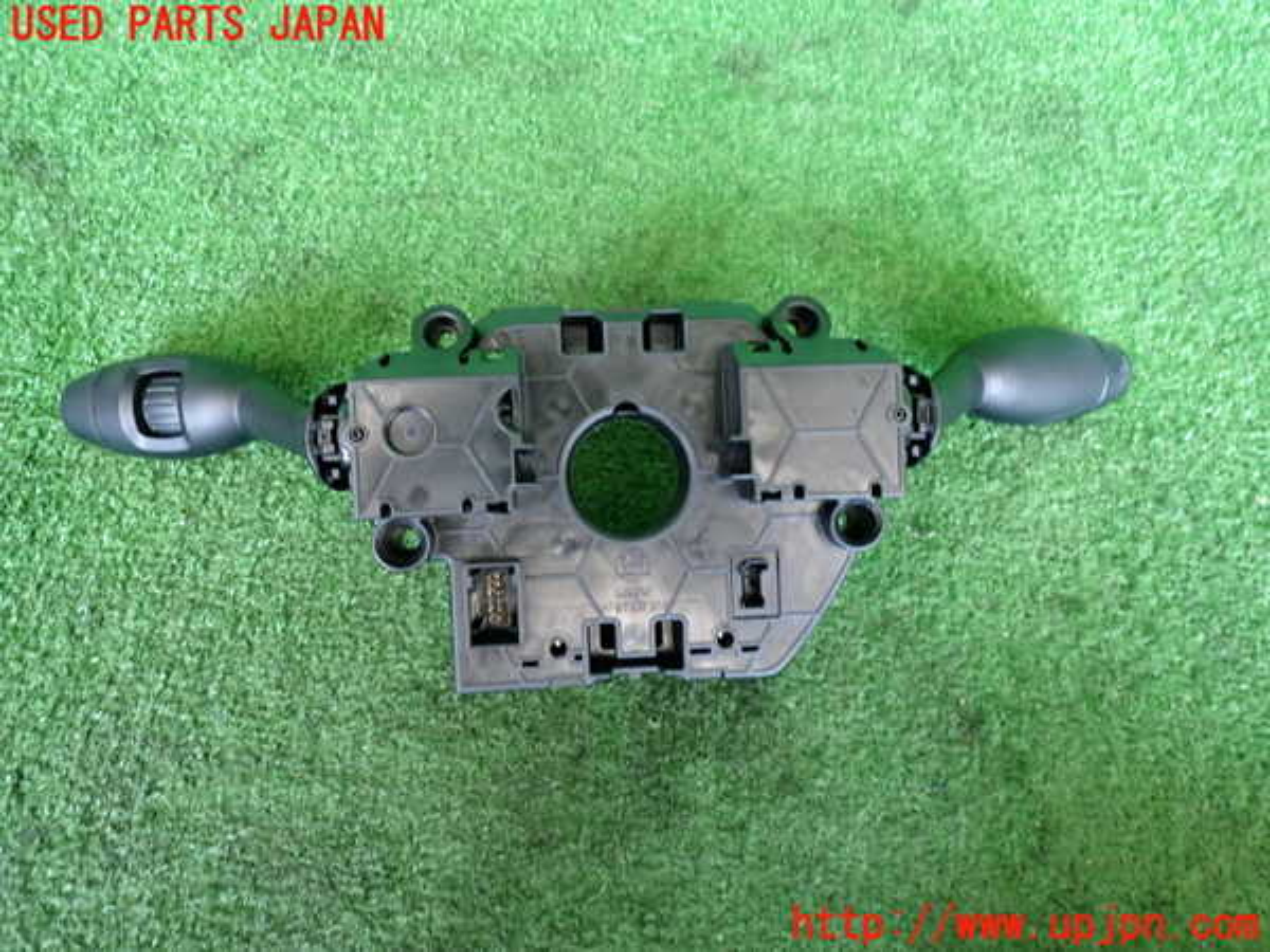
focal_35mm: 25
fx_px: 917
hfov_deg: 69.4
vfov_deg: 54.9
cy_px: 476
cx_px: 635
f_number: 2
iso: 320
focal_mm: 4.5
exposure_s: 1/30
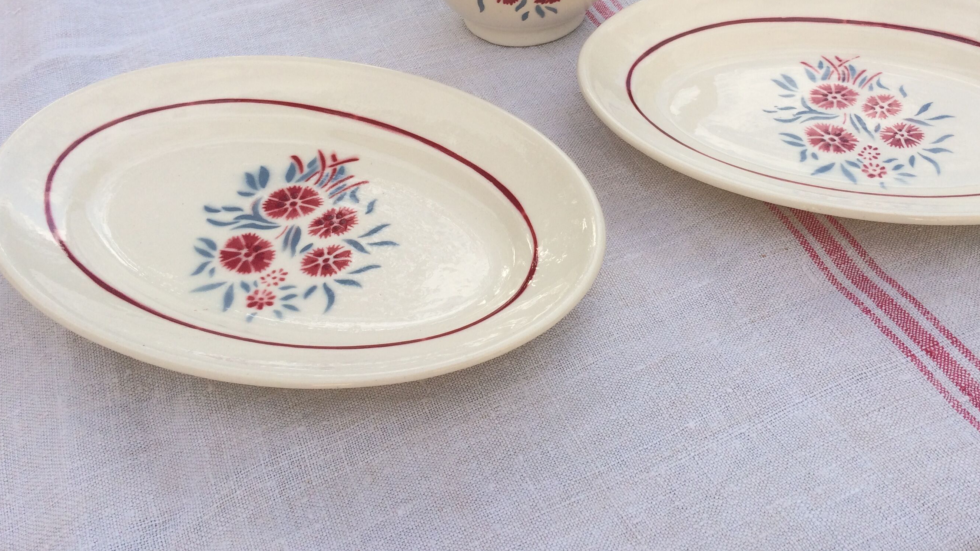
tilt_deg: -38.4
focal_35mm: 39
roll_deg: +1.6
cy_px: 107
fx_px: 1013
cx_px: 567
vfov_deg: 29.7
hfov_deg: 51.4
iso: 32
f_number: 2.2
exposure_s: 1/720
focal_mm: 4.15
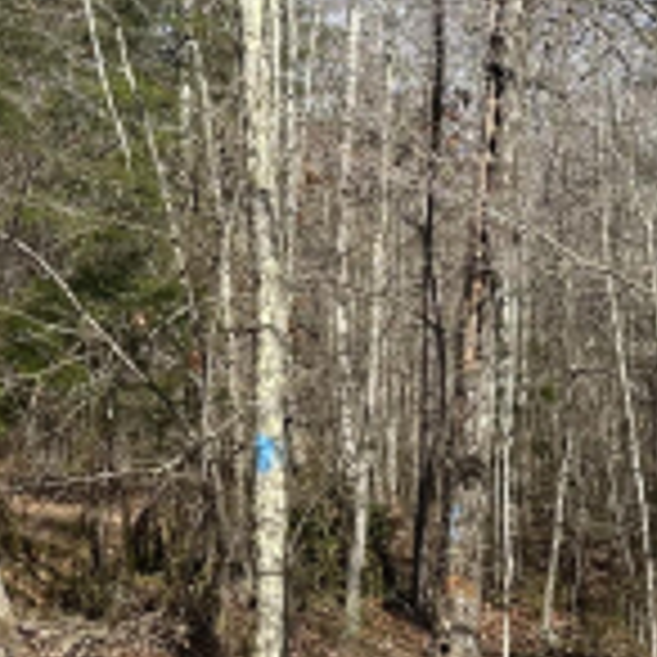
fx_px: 2083
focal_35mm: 97
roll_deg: -0.7
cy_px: 180
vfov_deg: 17.8
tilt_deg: +5.3
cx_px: 362
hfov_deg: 17.9
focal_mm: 6.86
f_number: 1.78
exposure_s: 1/3356
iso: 80
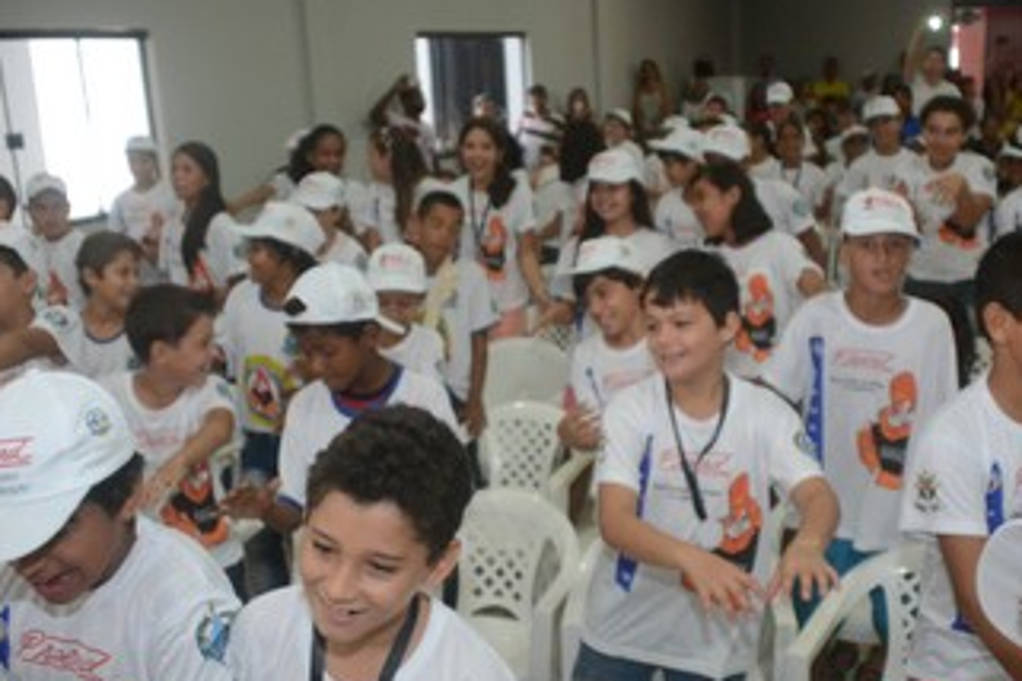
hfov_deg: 46.3
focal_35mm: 42
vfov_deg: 31.8
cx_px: 586
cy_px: 407
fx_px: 1192
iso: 1600
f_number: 3.5
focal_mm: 20
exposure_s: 1/125
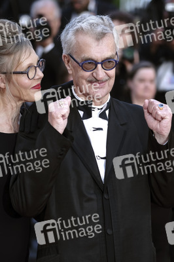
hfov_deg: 10.1
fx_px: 980
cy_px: 131
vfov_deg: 15.2
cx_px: 87
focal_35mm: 135
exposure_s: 1/160
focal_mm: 90
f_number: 2
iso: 80
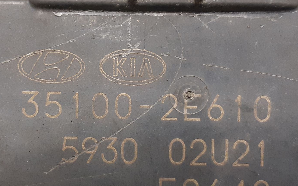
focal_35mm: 41
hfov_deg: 47.8
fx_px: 333
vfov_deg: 31.2
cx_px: 112
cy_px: 78
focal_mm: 3.93
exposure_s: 1/25
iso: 250
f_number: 1.7
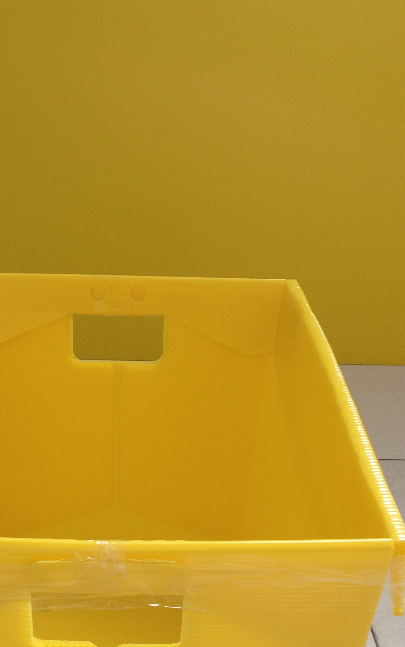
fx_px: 1042
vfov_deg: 34.0
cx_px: 132
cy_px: 472
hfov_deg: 21.9
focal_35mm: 59
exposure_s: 1/120
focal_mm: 4.28
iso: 50
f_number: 2.4
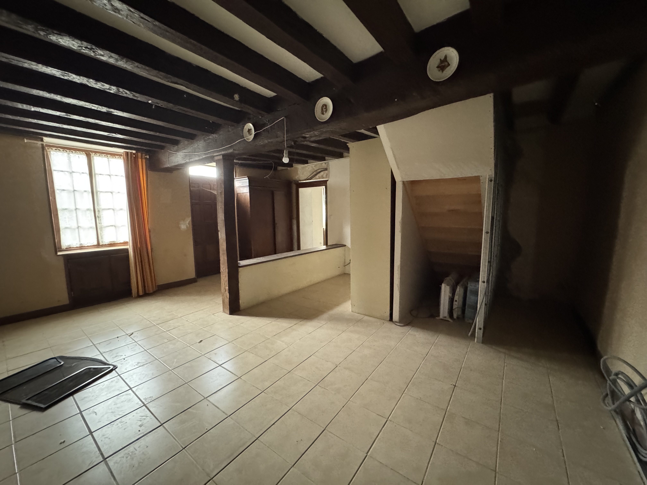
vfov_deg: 85.7
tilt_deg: -5.2
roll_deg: +0.7
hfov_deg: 102.1
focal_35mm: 14
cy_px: 242
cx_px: 324
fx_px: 262
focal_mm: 2.22
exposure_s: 1/60
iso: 1250
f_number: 2.2
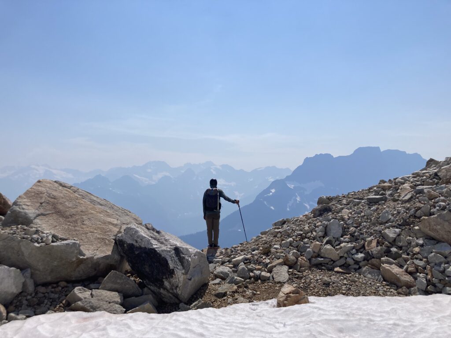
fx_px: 365
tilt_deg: +2.1
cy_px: 169
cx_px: 226
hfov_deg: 63.4
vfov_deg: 49.7
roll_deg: +1.3
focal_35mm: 28
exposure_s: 1/8130
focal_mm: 3.99
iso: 20
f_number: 1.8
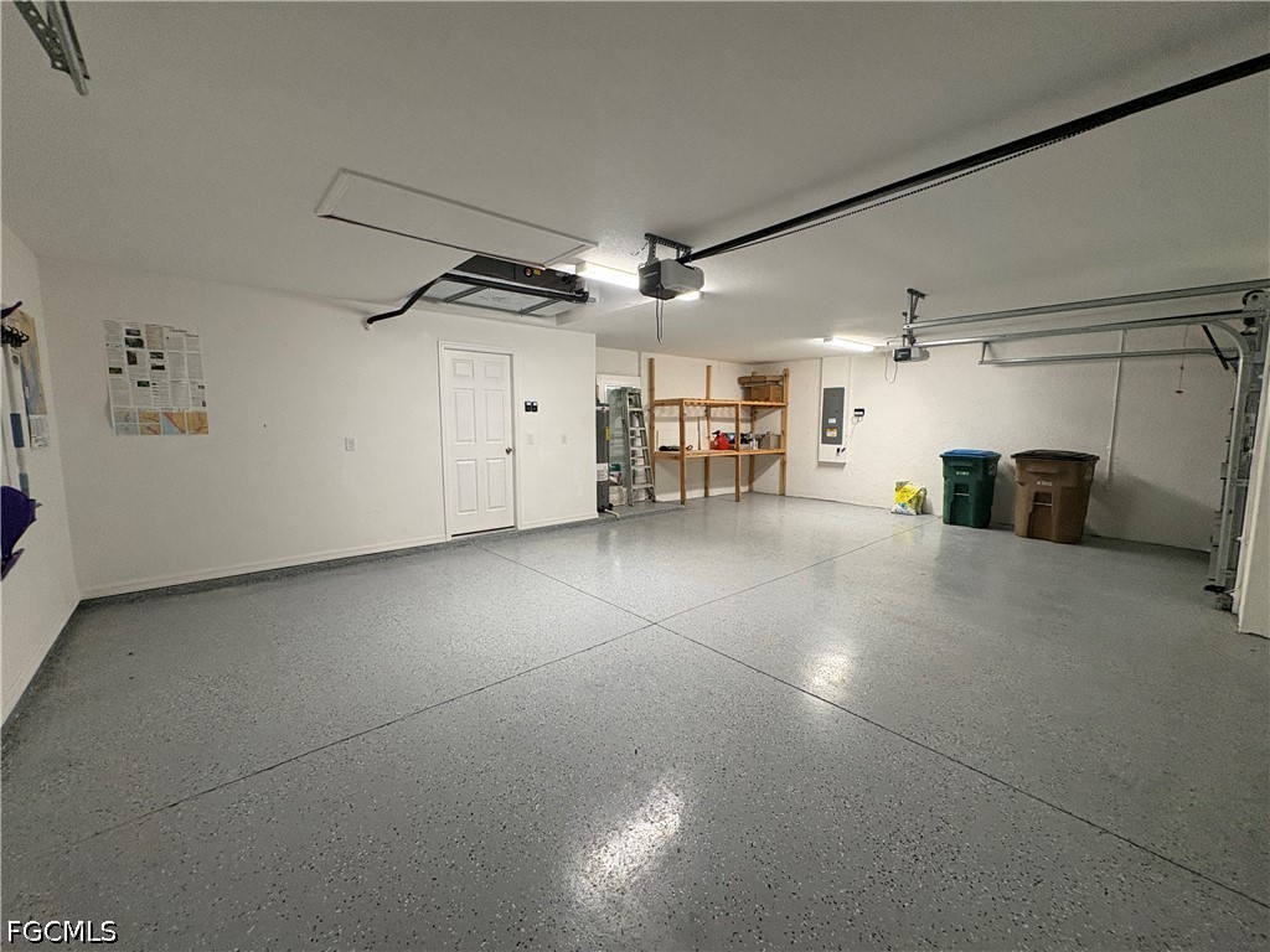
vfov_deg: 85.7
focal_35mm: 14
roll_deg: +0.6
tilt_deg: -6.0
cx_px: 635
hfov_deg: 102.1
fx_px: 514
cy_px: 476
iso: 250
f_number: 2.2
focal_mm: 2.22
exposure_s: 1/60
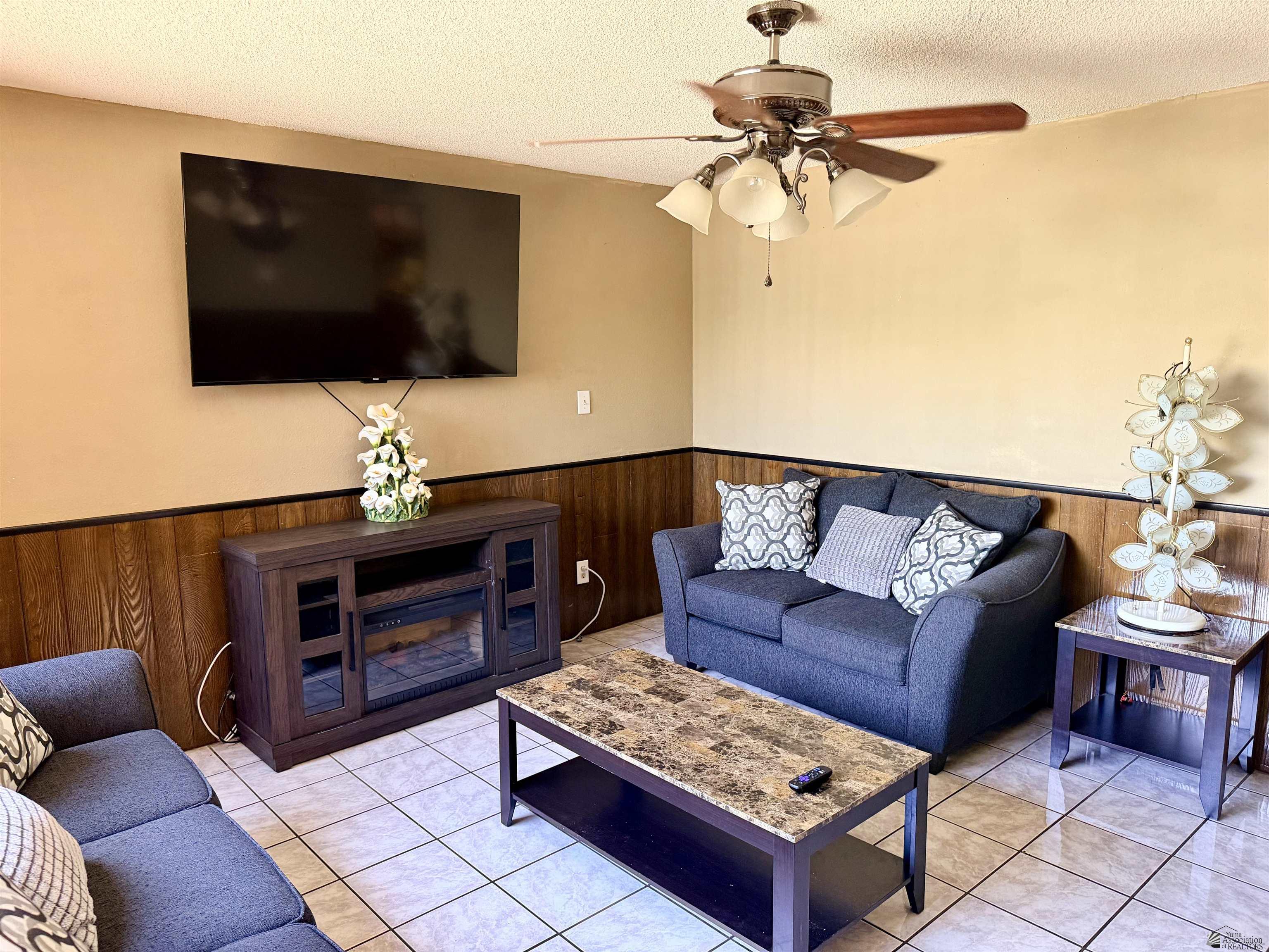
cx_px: 634
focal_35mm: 24
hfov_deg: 71.6
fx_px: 880
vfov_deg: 56.8
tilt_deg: -9.0
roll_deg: +1.1
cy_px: 476
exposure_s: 1/60
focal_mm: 6.76
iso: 250
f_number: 1.78
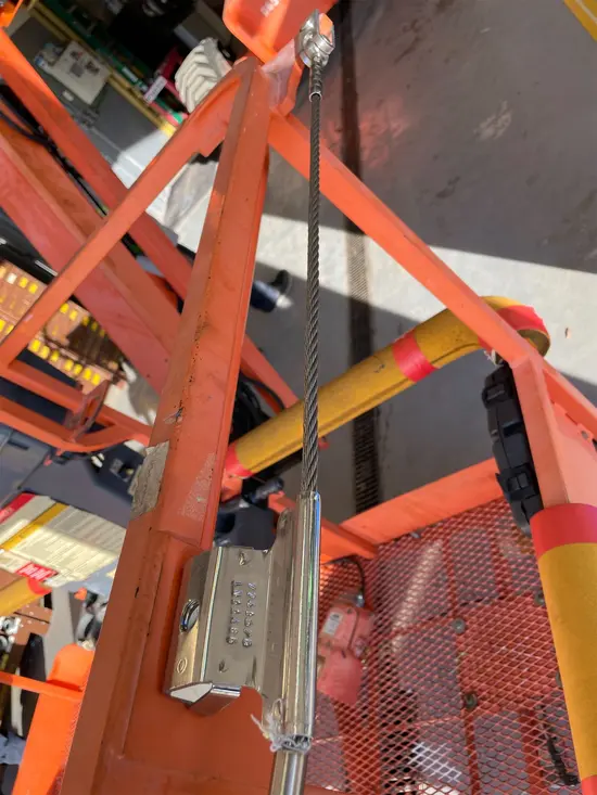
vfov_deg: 67.3
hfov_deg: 53.1
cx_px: 298
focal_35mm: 26
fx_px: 598
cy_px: 398
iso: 50
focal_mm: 4.2
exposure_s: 1/406
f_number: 1.6
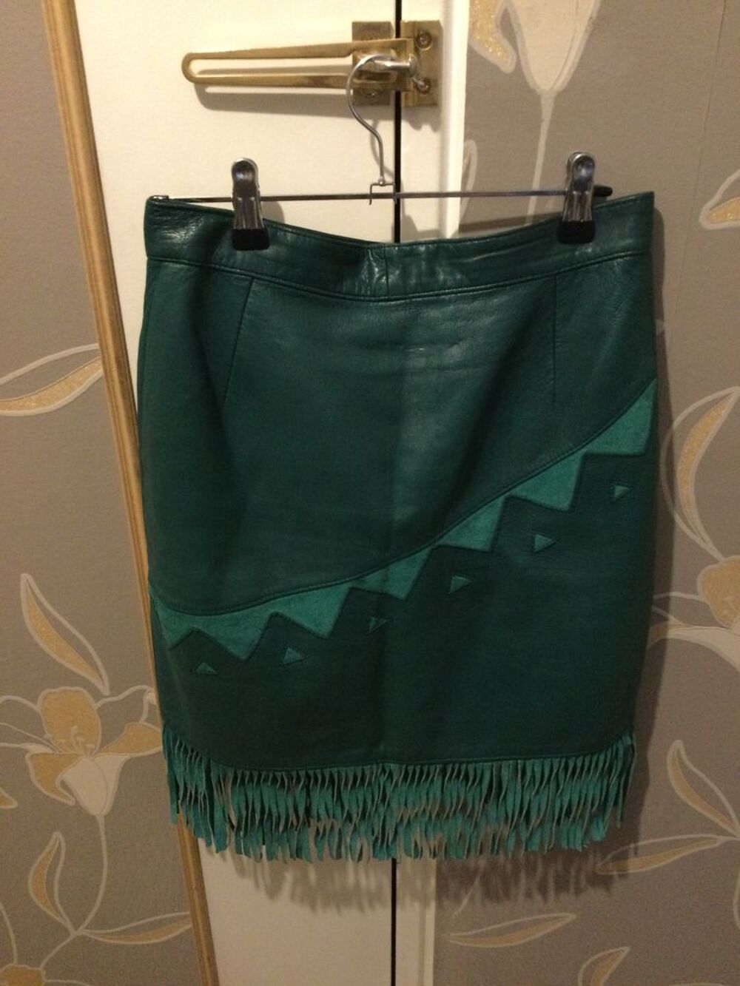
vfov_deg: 58.3
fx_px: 883
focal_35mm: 31
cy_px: 493
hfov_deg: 45.4
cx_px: 370
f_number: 2.4
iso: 500
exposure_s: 1/17
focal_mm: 3.3
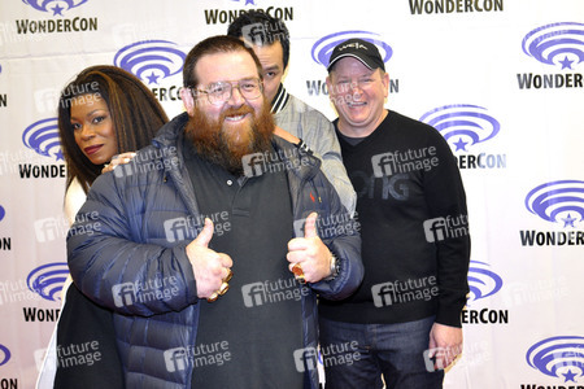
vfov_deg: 36.9
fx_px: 584
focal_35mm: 36
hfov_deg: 53.1
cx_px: 292
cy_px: 194
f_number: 4.5
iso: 1250
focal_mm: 24
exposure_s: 1/60
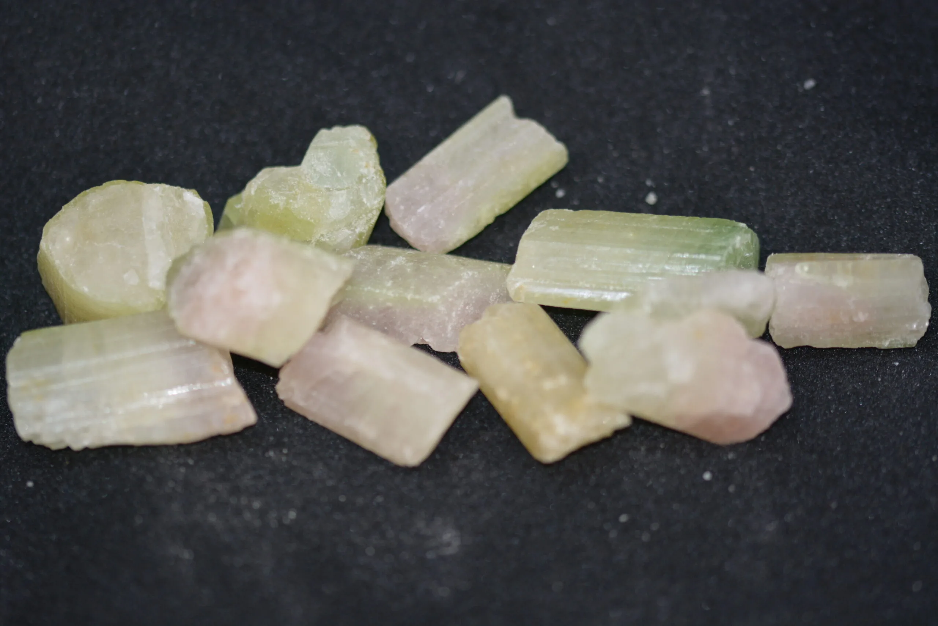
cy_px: 313
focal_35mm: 158
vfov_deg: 8.7
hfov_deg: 13.0
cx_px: 469
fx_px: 4104
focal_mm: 105
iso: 450
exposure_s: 1/60
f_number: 3.3
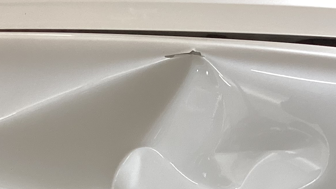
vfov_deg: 12.2
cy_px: 269
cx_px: 254
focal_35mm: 95
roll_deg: +7.9
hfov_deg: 22.2
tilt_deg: -29.6
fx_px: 847
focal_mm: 3.3
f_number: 2.4
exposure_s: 1/50
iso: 160
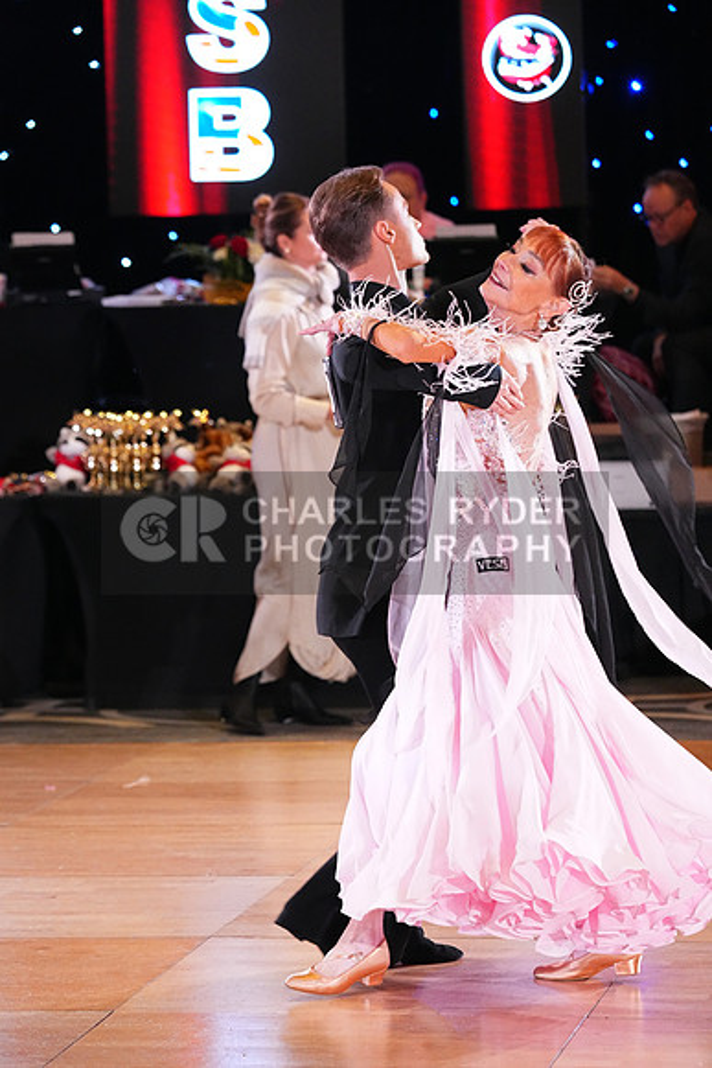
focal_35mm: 154
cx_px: 356
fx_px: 4566
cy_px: 534
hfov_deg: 8.9
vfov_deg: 13.3
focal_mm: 154
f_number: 4.5
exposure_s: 1/400
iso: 8000
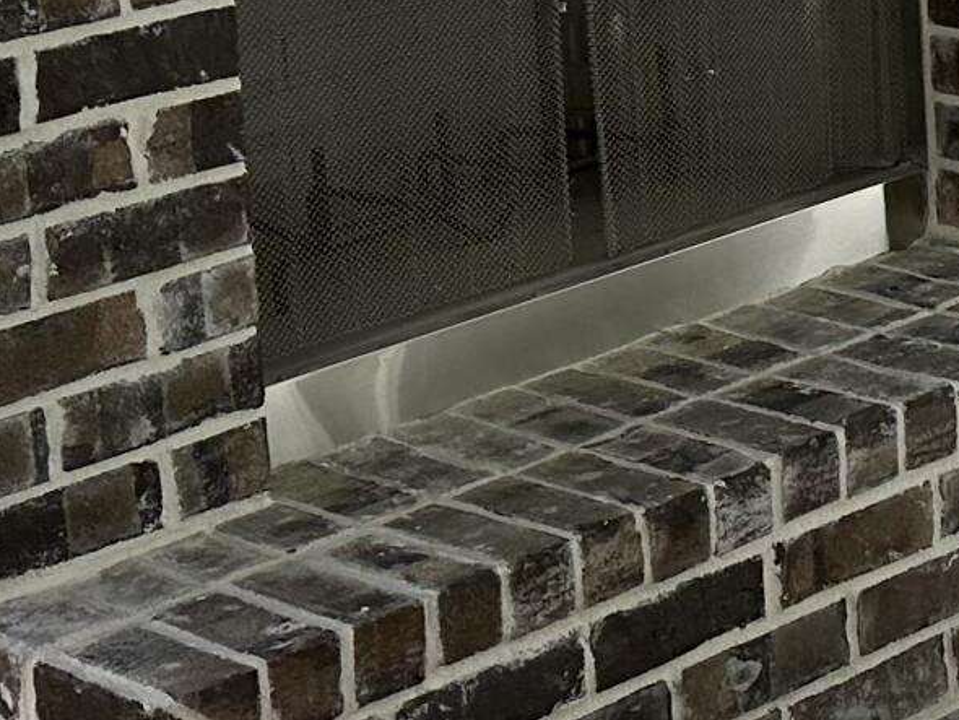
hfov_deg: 14.1
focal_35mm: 122
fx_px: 3381
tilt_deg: -3.7
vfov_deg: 11.4
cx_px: 1783
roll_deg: +2.5
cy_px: -520
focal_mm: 6.86
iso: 80
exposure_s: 1/3861
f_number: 1.78
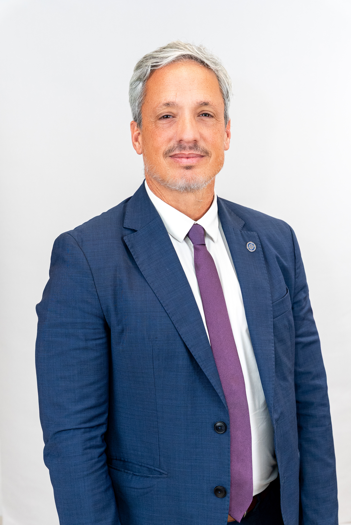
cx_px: 176
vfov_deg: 38.2
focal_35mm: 52
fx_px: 758
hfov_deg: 26.1
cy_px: 262
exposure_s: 1/200
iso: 1000
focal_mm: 51.9
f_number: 6.3
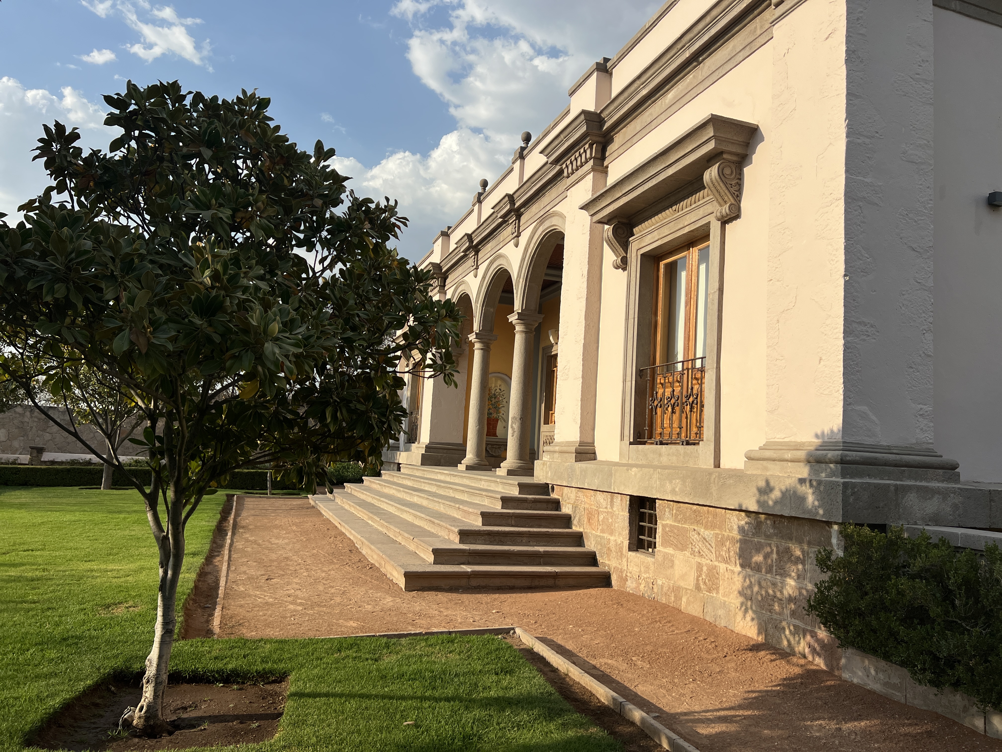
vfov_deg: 53.1
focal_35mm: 26
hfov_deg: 67.3
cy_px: 376
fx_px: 753
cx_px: 501
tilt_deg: +6.8
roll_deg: -3.6
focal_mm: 5.7
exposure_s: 1/6993
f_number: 1.5
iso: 50
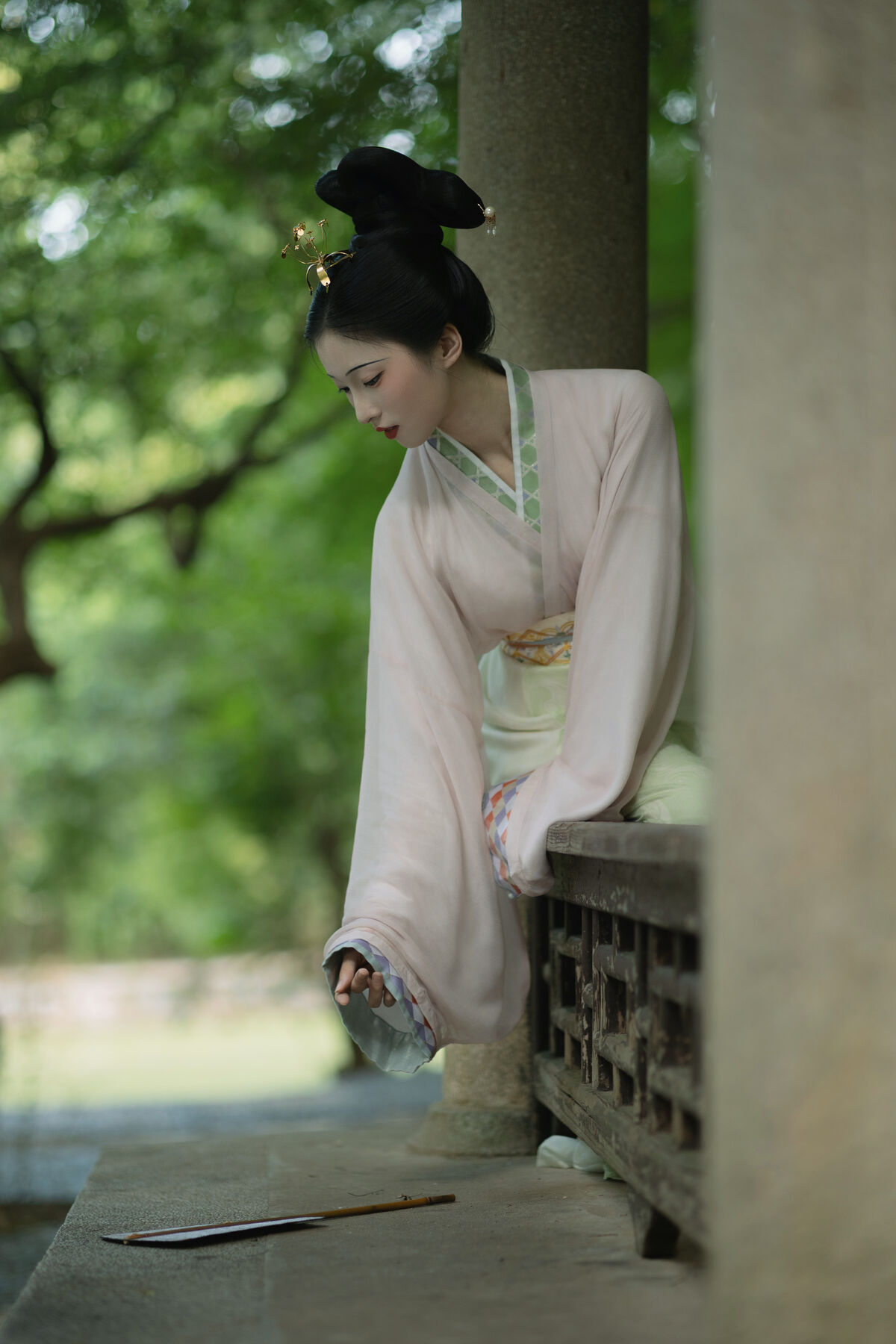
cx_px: 448
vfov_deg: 23.9
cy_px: 672
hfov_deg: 16.1
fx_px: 3173
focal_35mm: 85
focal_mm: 85
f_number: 1.8
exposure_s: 1/80
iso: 250
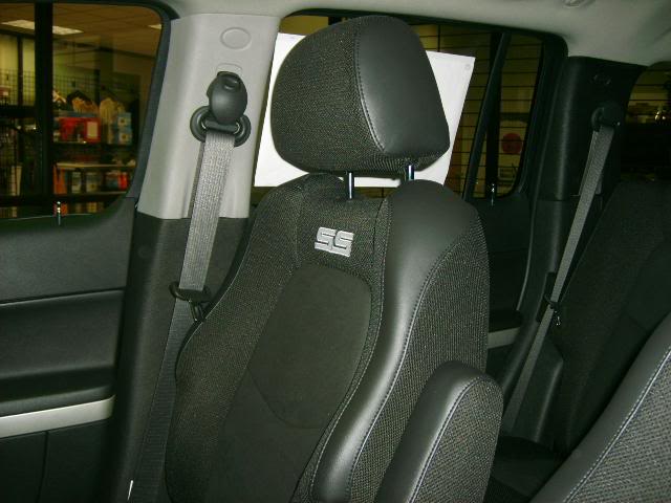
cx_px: 336
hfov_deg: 52.6
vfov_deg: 40.7
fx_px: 678
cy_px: 252
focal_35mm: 35
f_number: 2.8
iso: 100
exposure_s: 1/30
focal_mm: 5.8
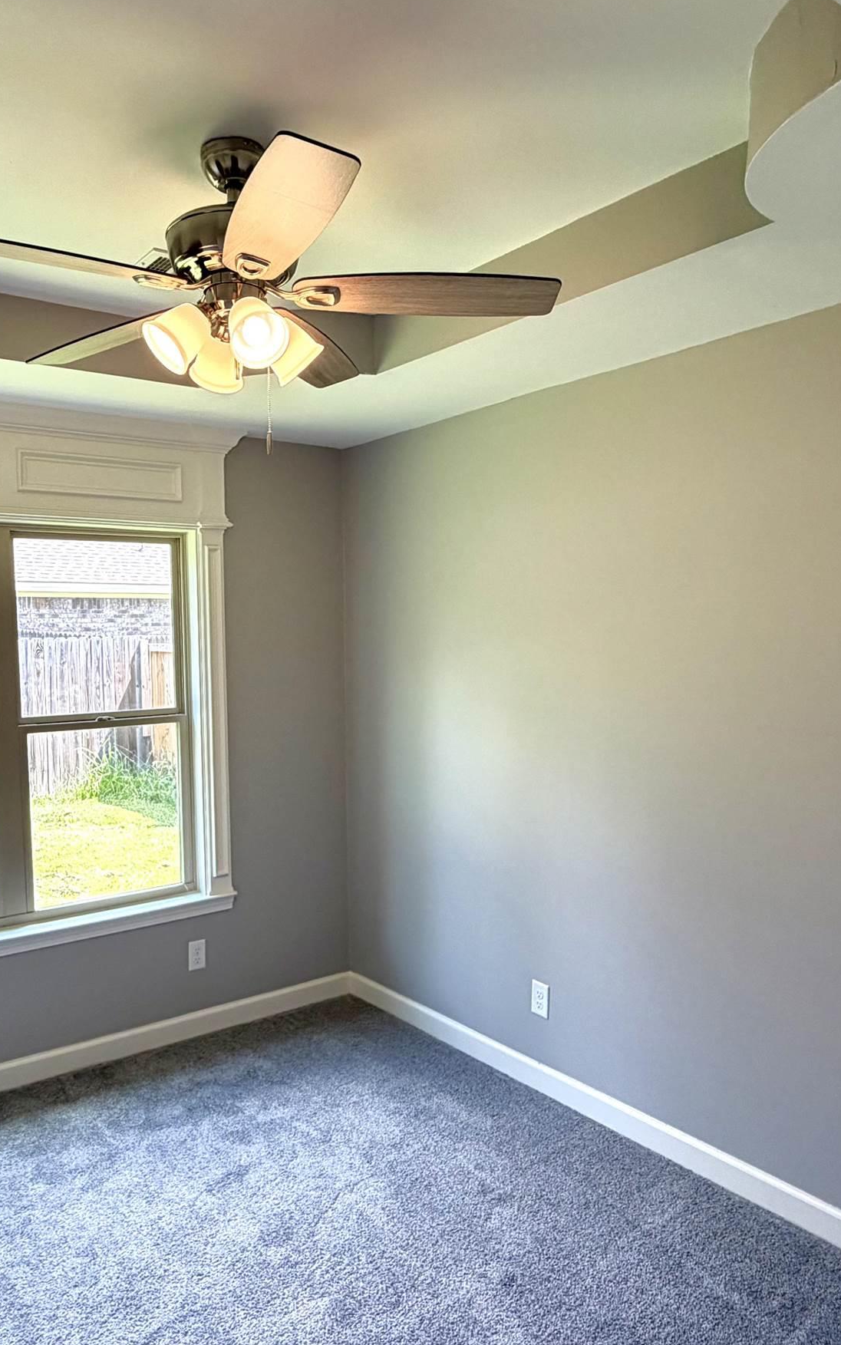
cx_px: 322
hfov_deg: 47.2
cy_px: 701
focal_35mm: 26
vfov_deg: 70.4
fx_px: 953
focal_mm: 2.22
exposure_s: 1/120
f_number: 2.2
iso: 100
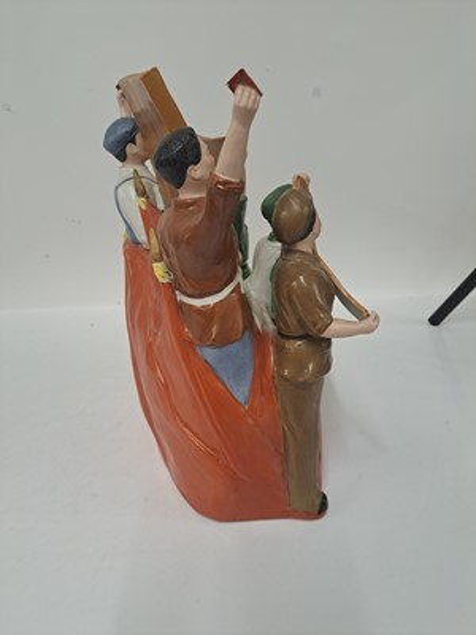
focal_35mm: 24
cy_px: 318
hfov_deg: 56.8
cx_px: 238
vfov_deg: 71.6
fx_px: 440
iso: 64
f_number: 1.8
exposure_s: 1/50
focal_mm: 5.23
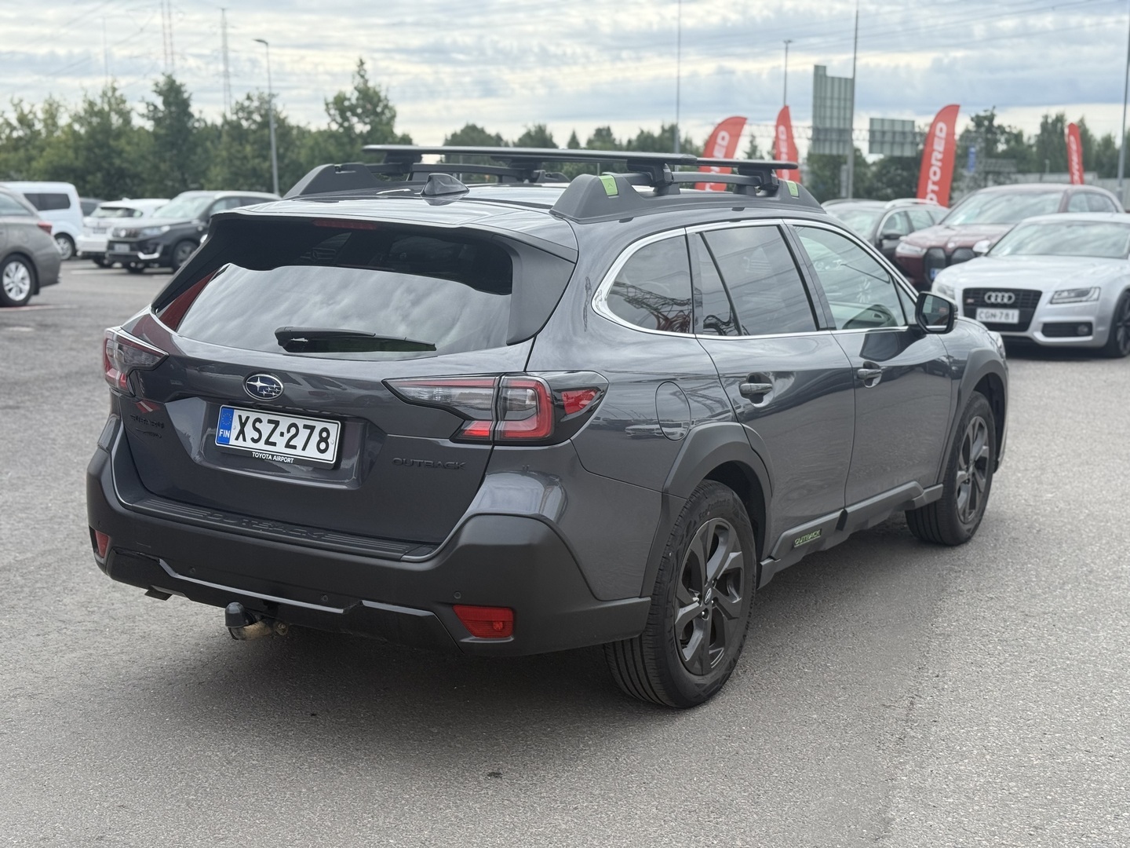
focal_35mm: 48
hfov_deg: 39.7
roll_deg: +0.8
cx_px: 565
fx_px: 1567
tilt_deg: -8.3
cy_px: 424
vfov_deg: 30.3
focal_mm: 6.76
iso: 80
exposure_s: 1/2208
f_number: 1.78
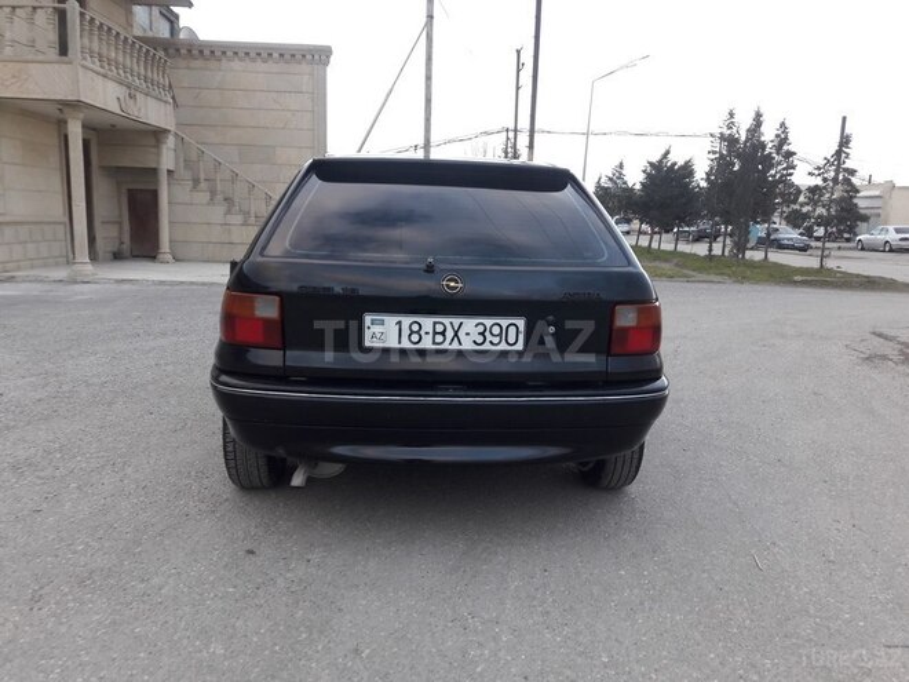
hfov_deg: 63.4
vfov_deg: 49.7
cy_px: 341
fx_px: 735
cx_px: 454
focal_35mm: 28
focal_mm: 3.7
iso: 40
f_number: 1.9
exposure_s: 1/50
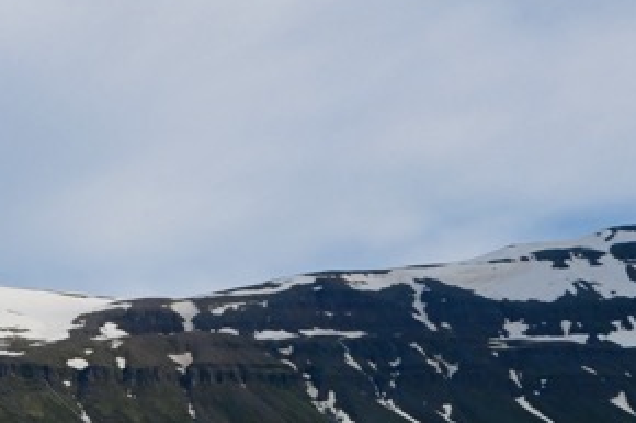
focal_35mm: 106
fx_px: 1872
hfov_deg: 16.9
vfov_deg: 12.8
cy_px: 415
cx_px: -404
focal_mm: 16
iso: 100
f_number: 8
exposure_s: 1/500
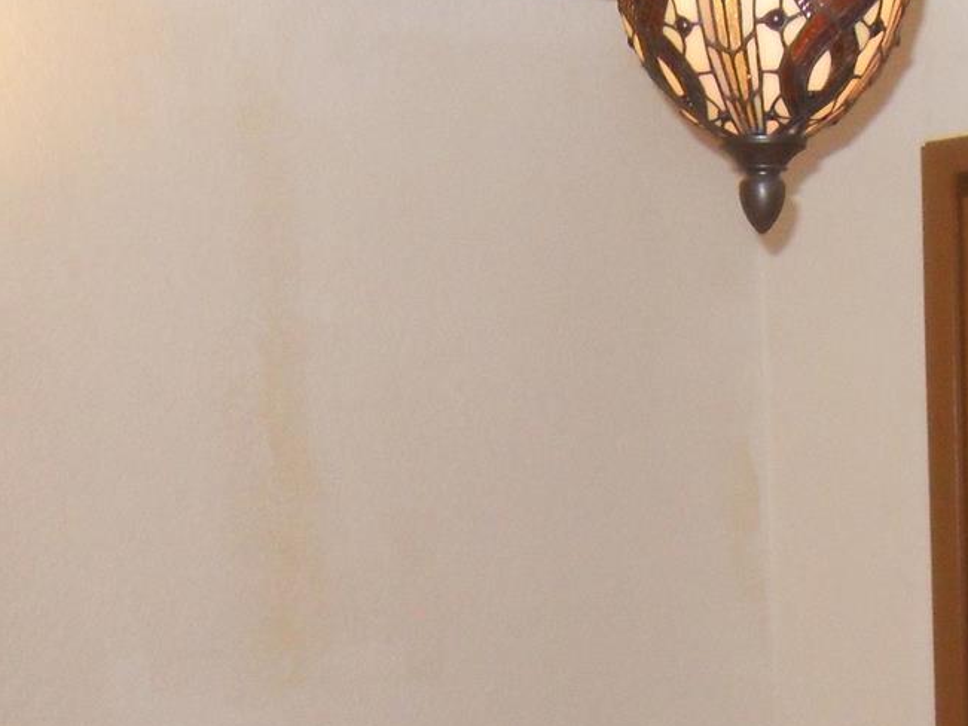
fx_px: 2404
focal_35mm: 86
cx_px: 735
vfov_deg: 16.6
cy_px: 805
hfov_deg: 22.5
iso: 400
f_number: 3.5
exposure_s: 1/45
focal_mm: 6.3
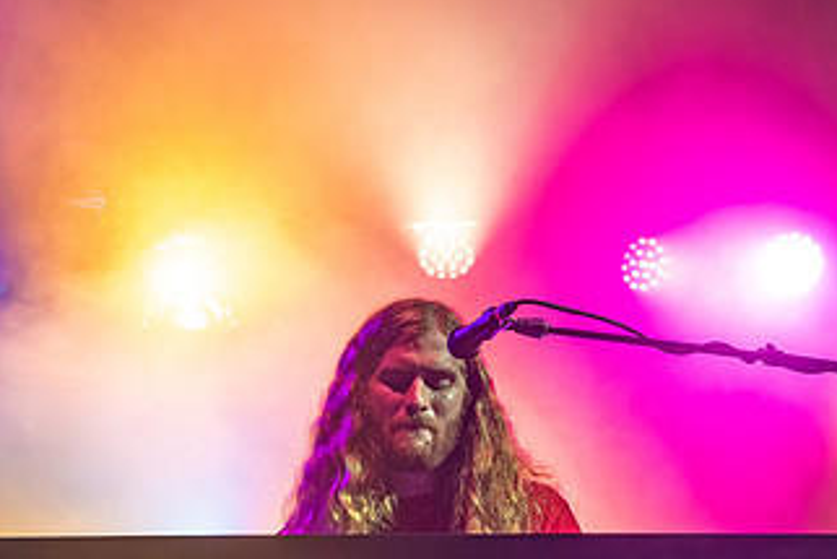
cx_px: 418
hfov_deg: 22.4
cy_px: 170
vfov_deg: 15.0
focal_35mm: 91
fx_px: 2117
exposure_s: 1/250
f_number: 5.6
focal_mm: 48
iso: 1000
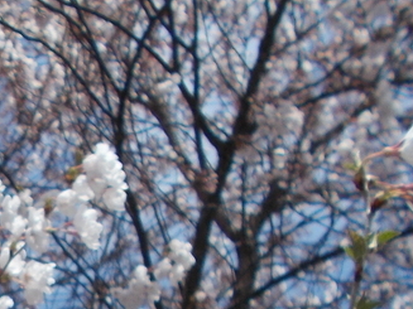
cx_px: -232
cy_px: 415
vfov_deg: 13.0
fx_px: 1312
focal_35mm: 110
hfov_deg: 16.1
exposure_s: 1/160
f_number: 8.6
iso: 80
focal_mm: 5.3
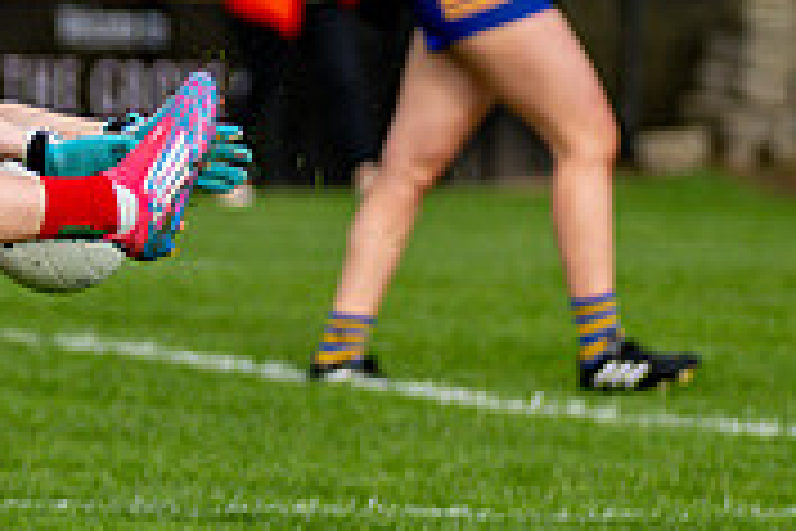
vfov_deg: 1.6
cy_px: 252
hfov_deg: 2.5
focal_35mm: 837
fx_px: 18506
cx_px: -333
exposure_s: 1/3200
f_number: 2.8
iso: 220
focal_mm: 170
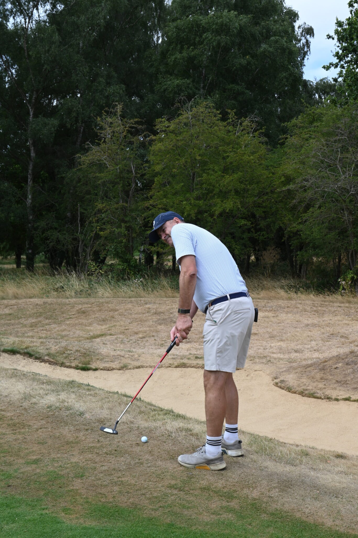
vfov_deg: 41.9
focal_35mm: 47
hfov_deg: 28.6
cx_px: 179
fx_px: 702
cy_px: 269
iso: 200
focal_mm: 47
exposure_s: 1/100
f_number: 16
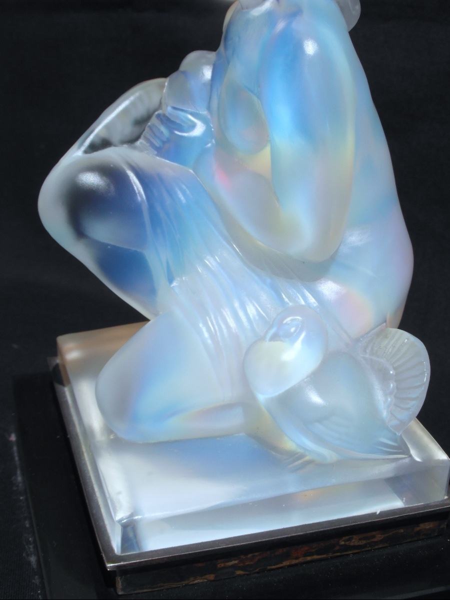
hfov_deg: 27.5
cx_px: 225
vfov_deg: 36.2
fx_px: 919
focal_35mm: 53
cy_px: 300
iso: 80
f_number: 6
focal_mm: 8.7
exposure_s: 1/750
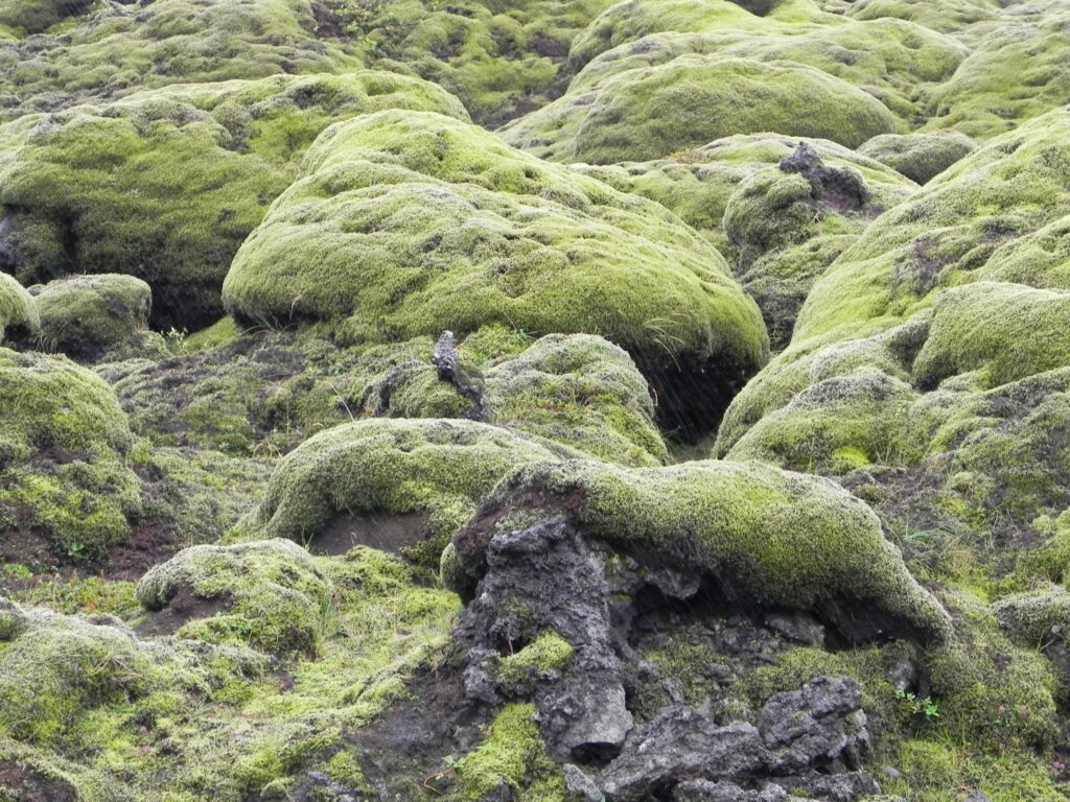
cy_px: 401
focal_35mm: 144
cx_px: 535
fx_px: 4451
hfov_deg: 13.7
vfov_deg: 10.3
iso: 160
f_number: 4.5
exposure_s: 1/51.1
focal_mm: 25.7
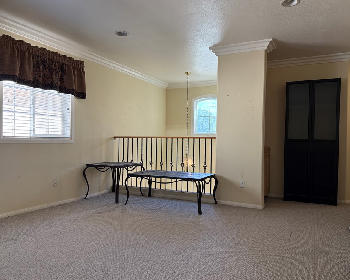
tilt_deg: -0.2
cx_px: 184
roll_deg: -1.0
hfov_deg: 66.0
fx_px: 269
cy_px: 143
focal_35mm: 26
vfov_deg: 54.9
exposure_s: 1/202
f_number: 1.78
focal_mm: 6.76
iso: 200
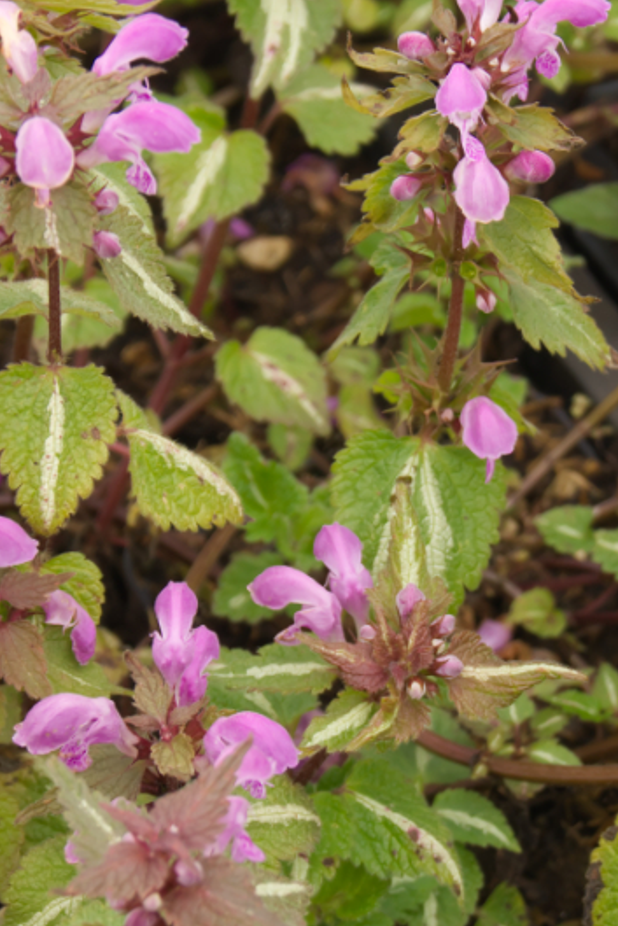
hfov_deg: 8.1
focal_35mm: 170
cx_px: 385
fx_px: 4374
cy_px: 413
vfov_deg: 12.1
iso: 160
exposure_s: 1/80
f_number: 8
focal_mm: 50
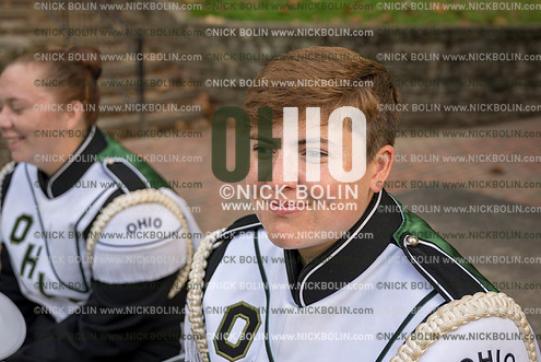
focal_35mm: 48
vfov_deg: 28.1
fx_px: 722
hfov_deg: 41.1
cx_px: 289
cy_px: 159
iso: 125
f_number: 4
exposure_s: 1/160
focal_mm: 41
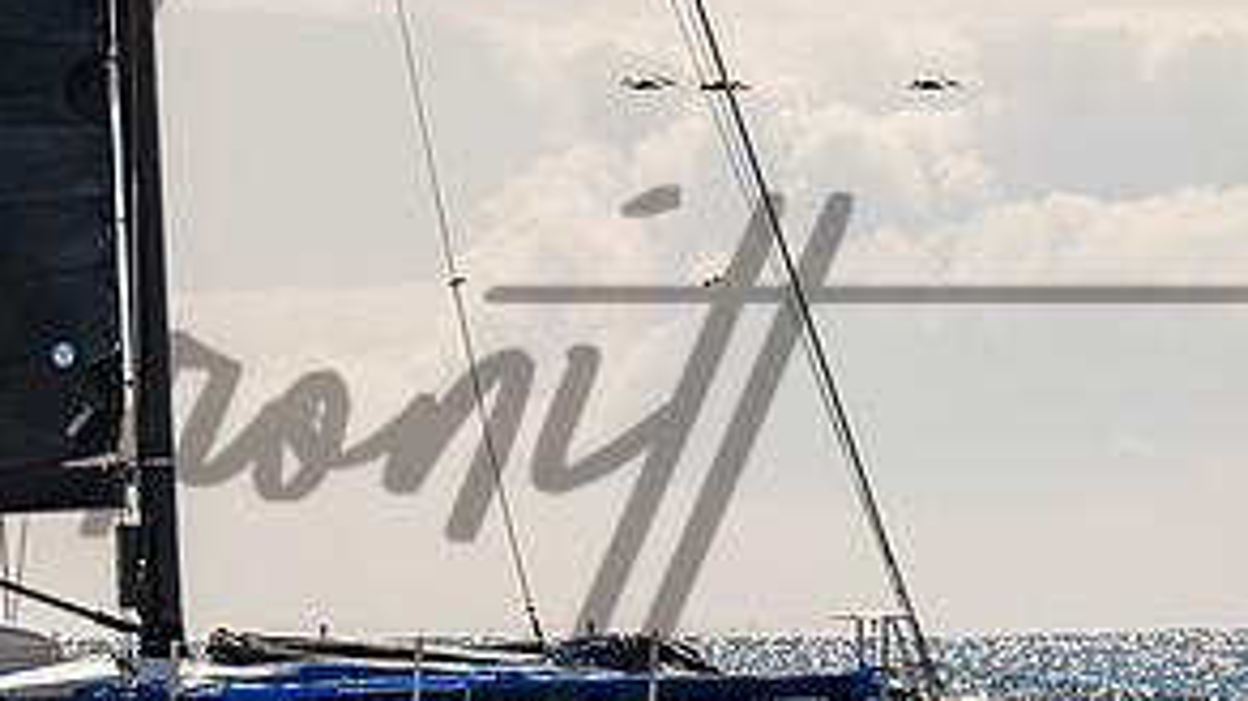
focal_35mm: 861
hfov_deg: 2.5
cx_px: 239
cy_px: 395
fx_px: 28482
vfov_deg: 1.4
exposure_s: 1/1600
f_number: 9
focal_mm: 400
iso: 400
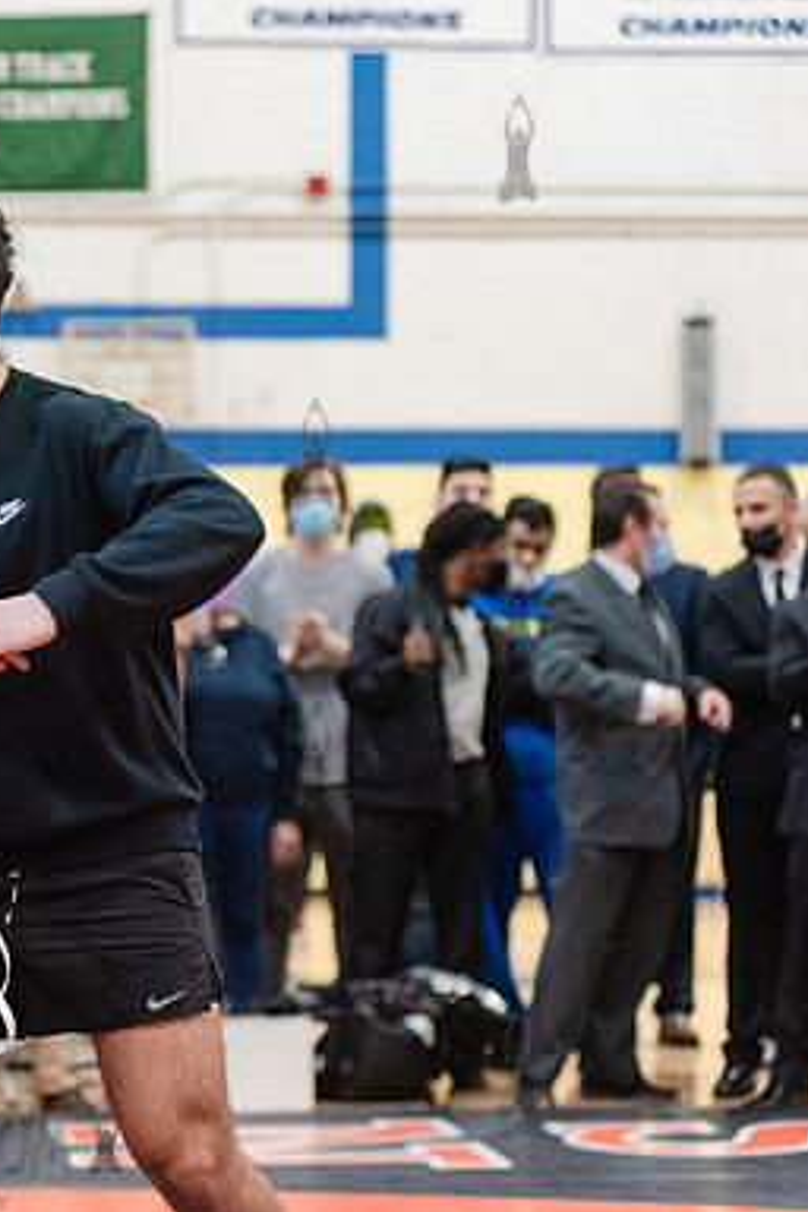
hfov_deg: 11.2
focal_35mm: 121
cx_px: -95
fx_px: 4073
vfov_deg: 16.9
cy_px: 604
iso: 4000
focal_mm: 80
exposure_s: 1/320
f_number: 3.5
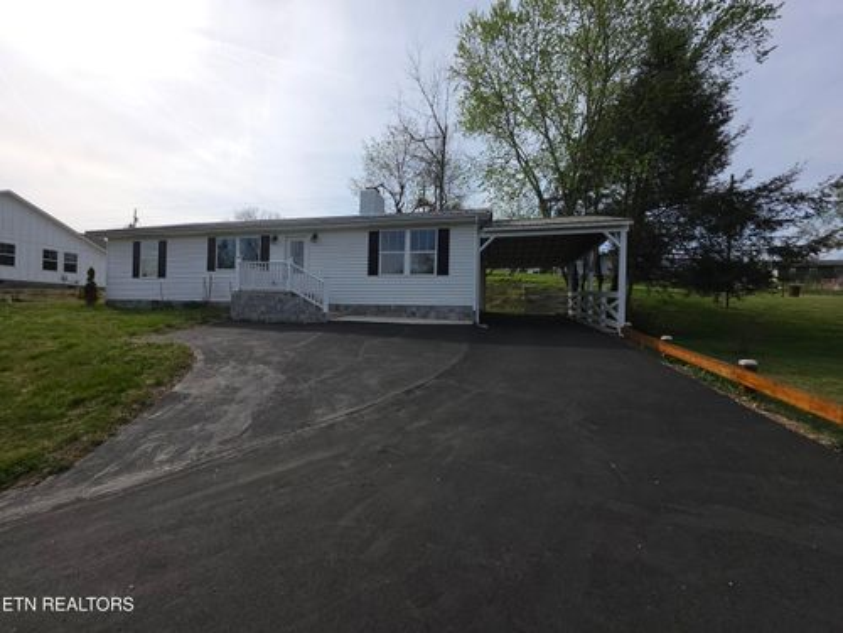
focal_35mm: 13
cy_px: 316
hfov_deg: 106.2
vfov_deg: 89.9
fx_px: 317
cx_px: 422
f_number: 1.9
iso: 16
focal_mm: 2.2
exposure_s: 1/1117
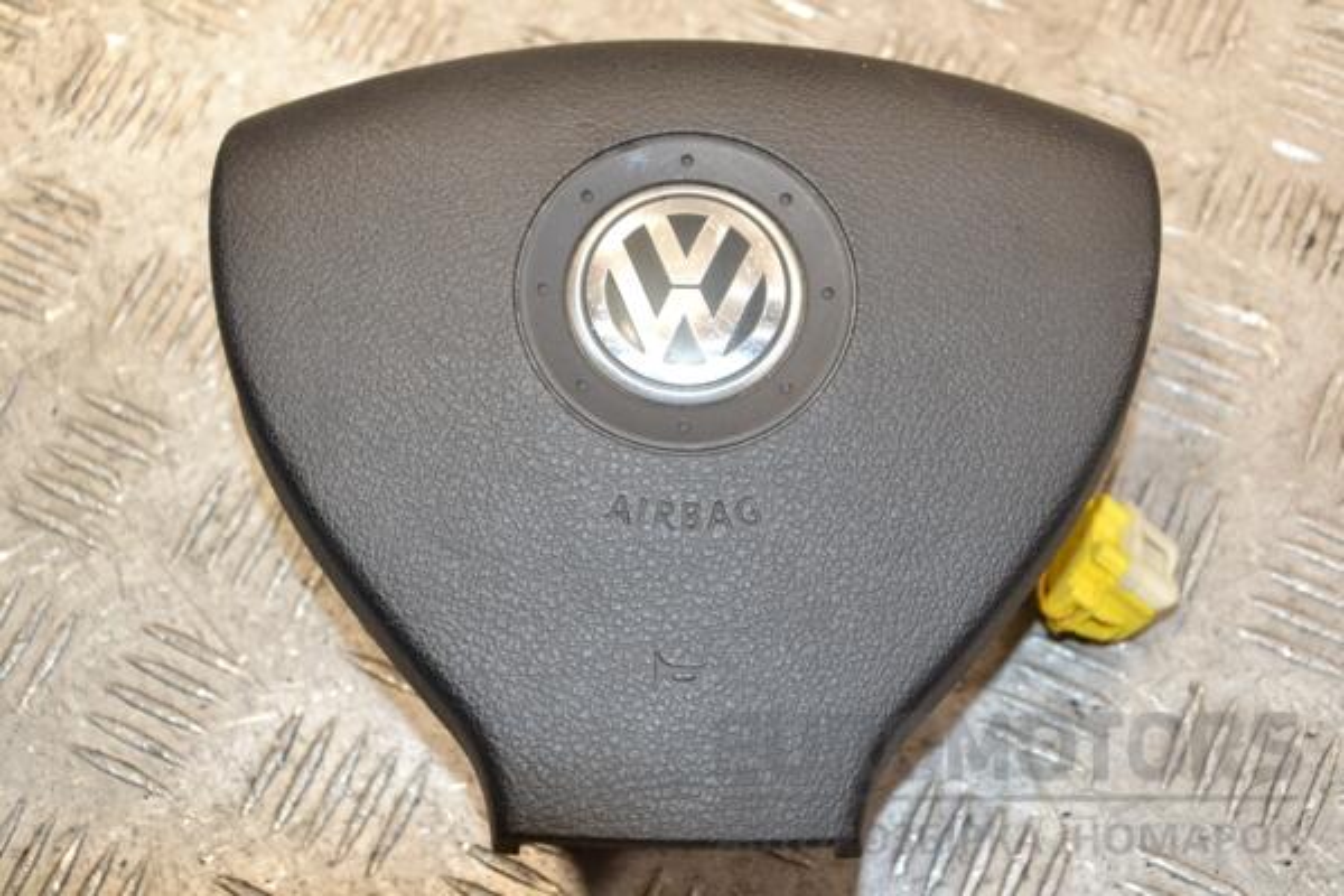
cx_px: 672
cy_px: 448
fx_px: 2352
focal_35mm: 63
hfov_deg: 31.9
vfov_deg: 21.6
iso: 800
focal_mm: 42
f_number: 4.8
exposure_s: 1/160
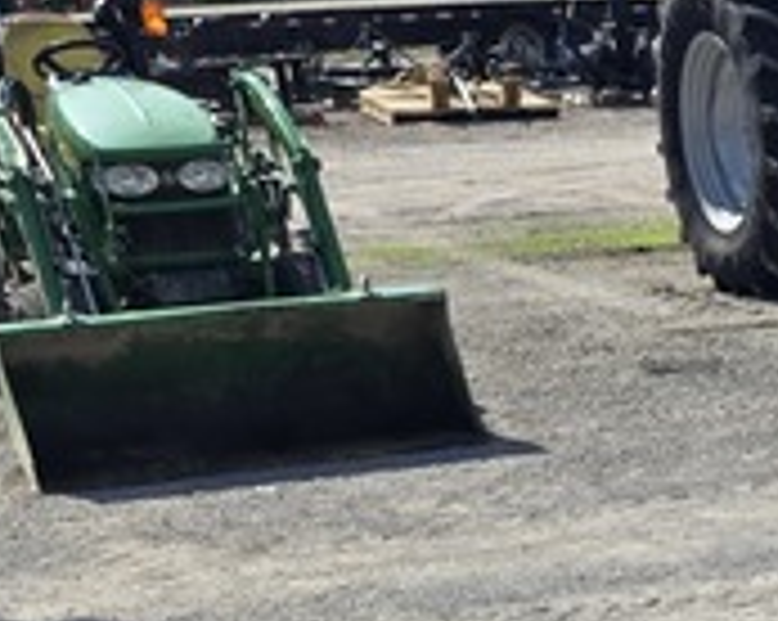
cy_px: 1296
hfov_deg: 16.8
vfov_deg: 12.7
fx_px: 2392
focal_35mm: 104
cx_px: 1151
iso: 25
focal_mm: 5.4
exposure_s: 1/1339
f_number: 1.8
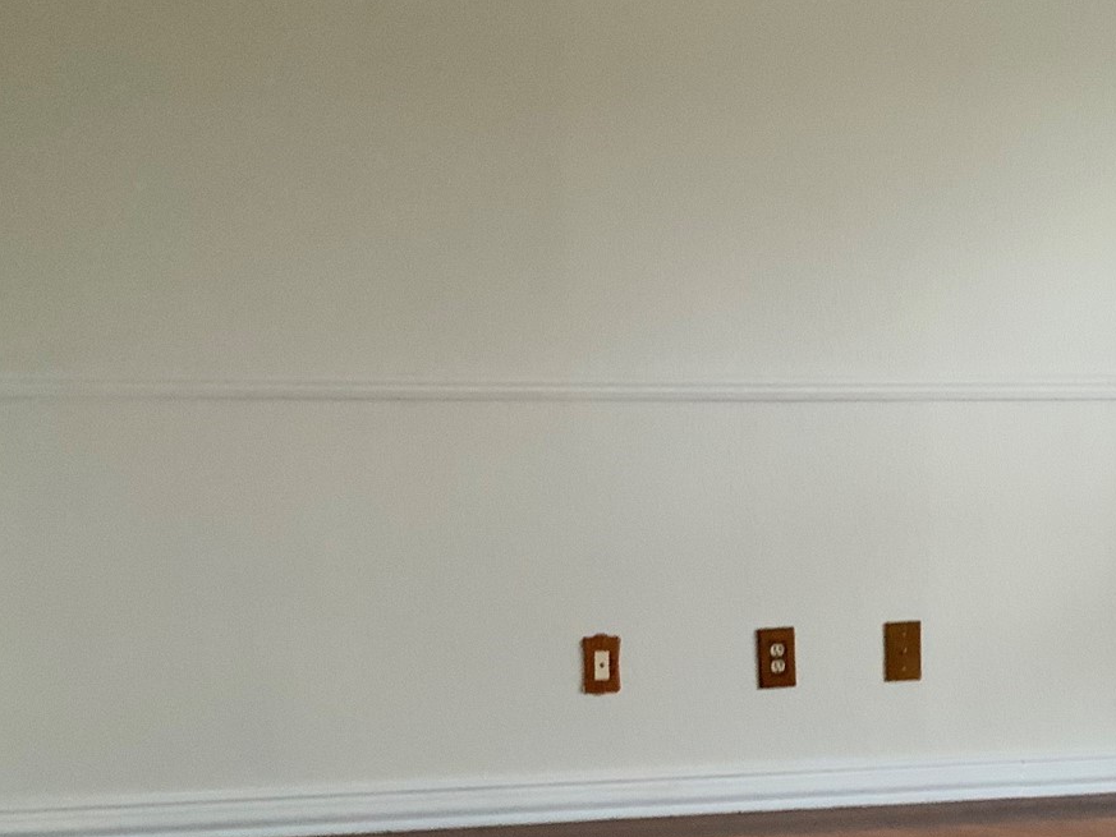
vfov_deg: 21.4
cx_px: 938
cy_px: 638
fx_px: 2193
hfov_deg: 27.8
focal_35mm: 68
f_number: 1.8
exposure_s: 1/40
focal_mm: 3
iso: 250
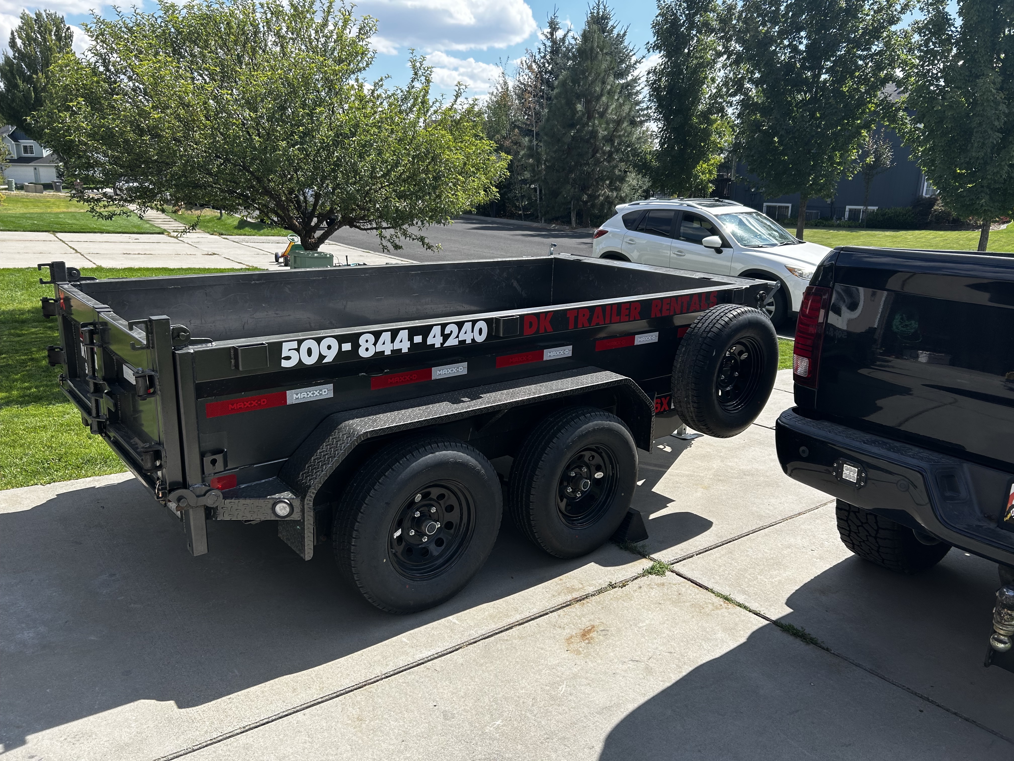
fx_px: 762
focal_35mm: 26
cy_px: 380
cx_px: 507
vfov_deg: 53.1
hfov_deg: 67.3
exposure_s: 1/2353
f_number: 1.5
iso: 50
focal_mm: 5.7
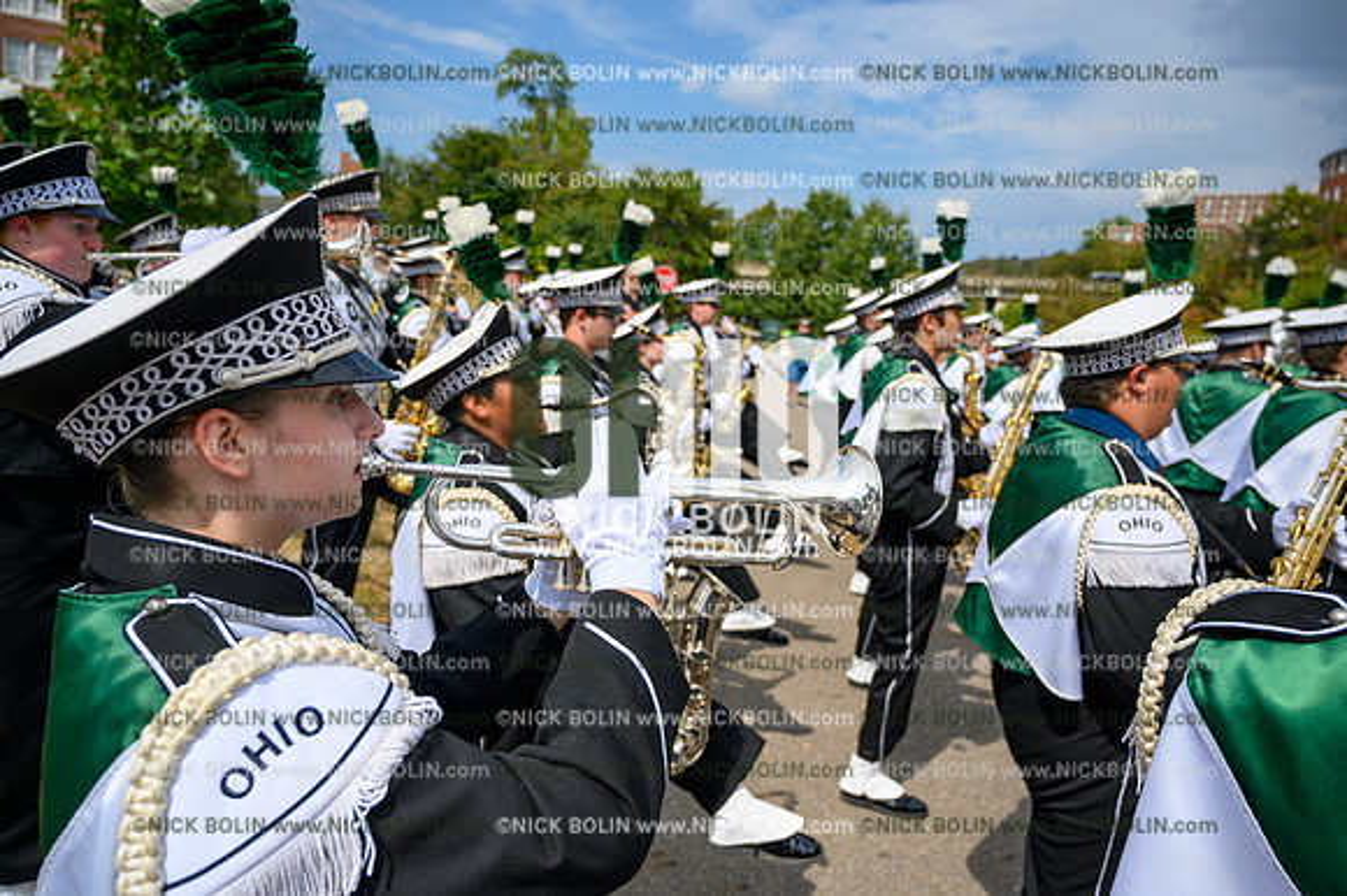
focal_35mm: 24
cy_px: 448
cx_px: 674
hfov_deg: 73.8
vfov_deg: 53.1
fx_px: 897
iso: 100
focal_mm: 24
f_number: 4
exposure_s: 1/2500
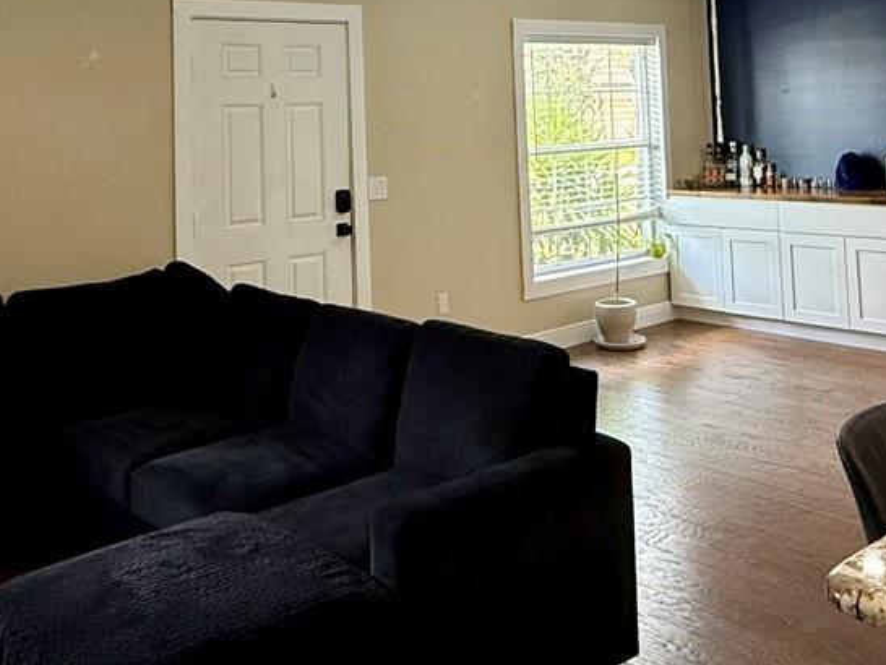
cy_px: 44
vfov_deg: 33.0
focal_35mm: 41
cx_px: 492
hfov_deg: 45.7
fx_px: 1050
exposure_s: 1/120
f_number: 2.2
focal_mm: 2.22
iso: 320
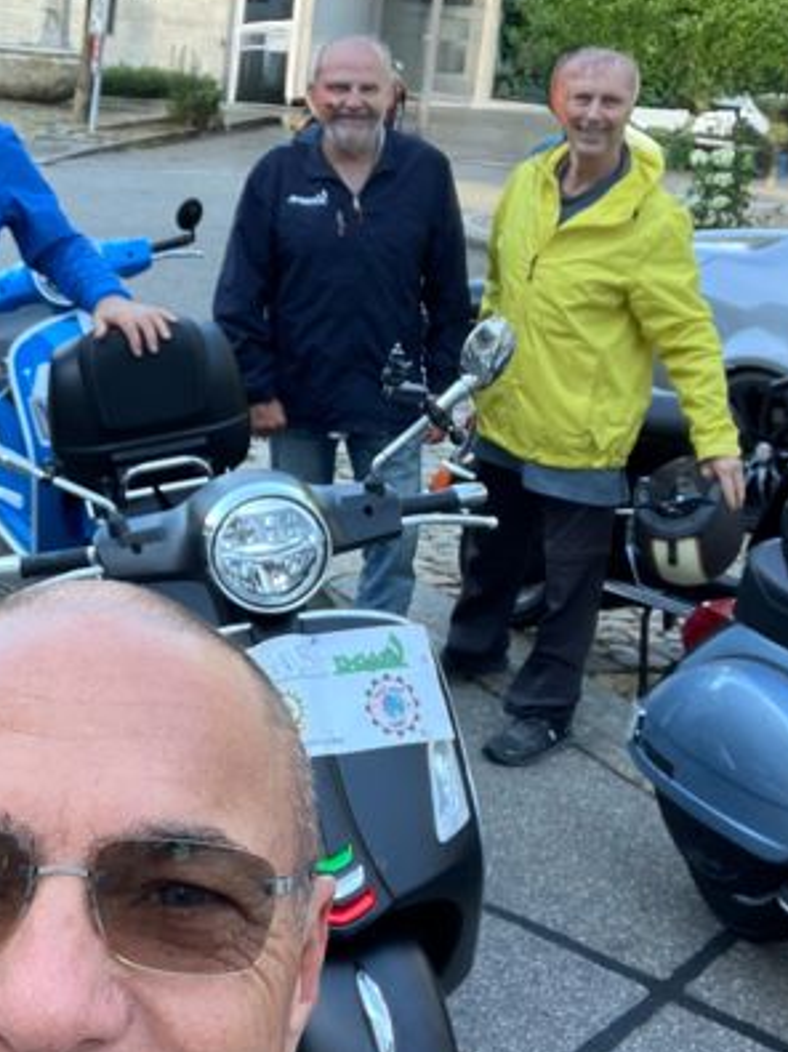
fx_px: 1640
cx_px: 168
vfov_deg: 35.6
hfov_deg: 26.6
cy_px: 527
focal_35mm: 54
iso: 80
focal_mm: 2.87
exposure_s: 1/121
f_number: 2.2
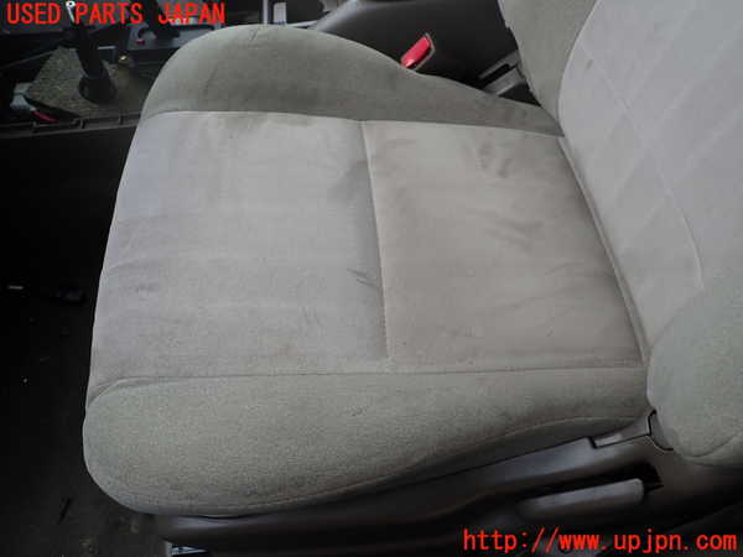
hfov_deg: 69.4
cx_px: 372
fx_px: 537
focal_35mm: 25
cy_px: 278
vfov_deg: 54.9
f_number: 2.8
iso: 100
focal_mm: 4.5
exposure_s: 1/160
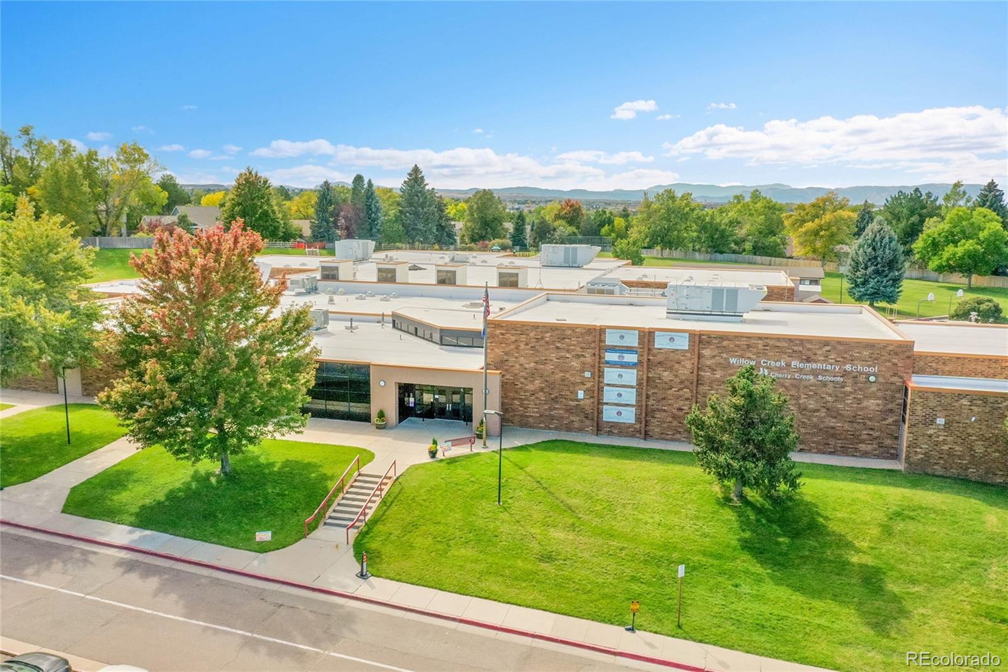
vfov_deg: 46.4
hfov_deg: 65.5
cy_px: 336
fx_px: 784
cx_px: 504
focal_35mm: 28
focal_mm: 10.26
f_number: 7.1
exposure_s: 1/800
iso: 800
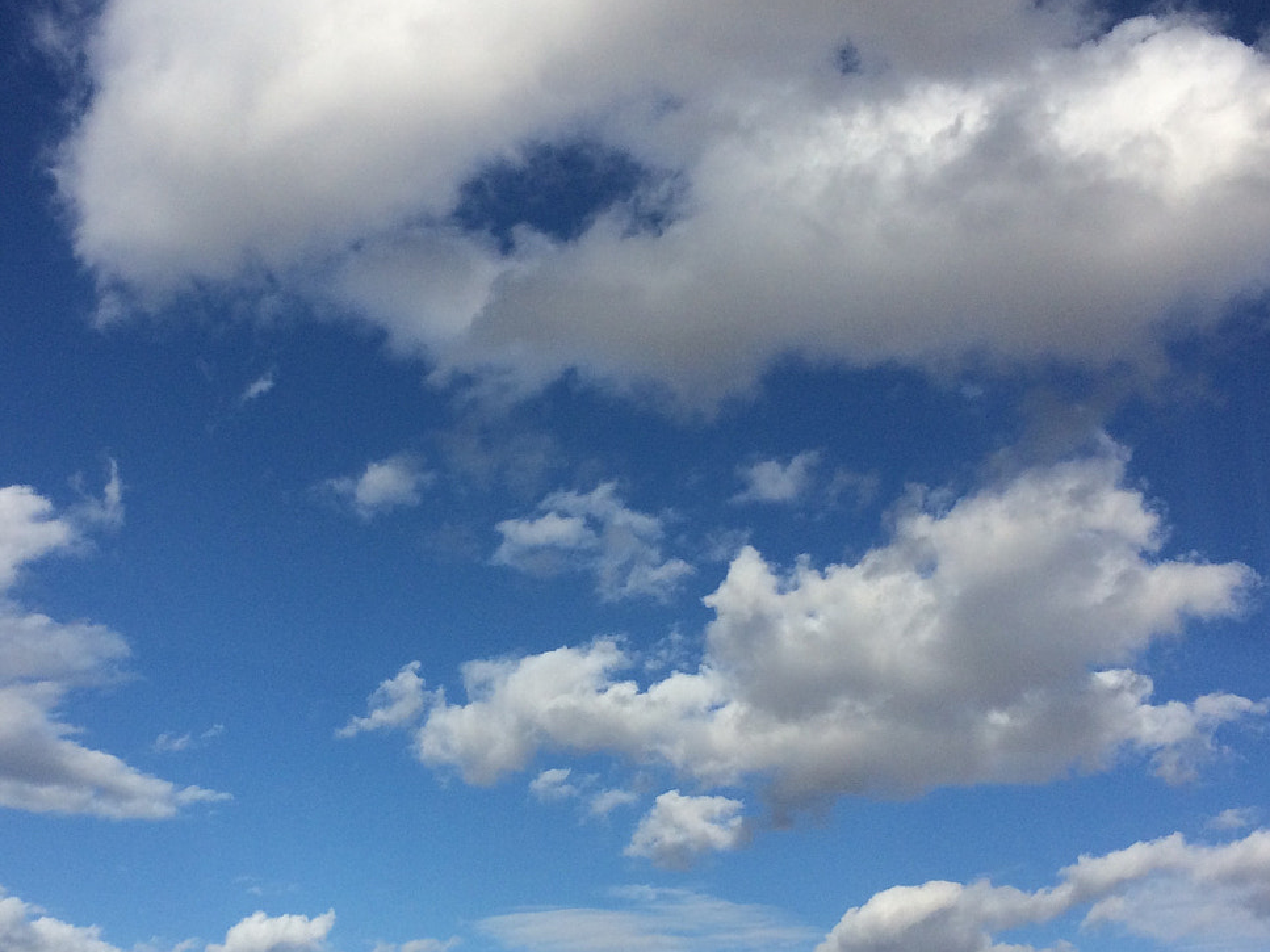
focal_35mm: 48
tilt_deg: +19.1
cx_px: 494
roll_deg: -0.5
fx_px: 1761
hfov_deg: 39.5
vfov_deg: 30.0
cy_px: 638
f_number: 2.2
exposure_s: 1/3731
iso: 32
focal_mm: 4.15
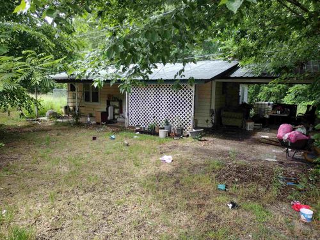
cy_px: 120
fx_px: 250
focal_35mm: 27
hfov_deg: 65.3
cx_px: 160
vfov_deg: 51.4
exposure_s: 1/334
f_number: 1.7
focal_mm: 4.71
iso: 100
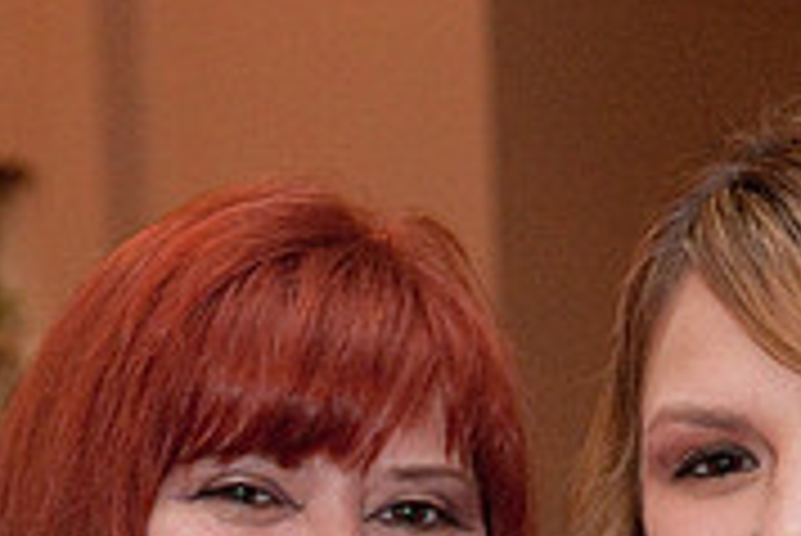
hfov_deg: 12.1
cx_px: 612
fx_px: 3763
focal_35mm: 169
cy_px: 865
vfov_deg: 7.9
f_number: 5.6
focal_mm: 52
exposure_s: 1/125
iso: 3200
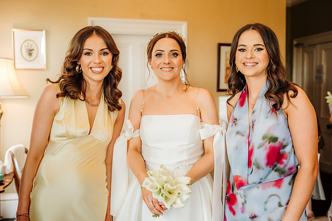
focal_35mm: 38
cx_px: 152
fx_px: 350
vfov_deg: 35.1
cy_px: 107
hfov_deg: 50.7
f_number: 2.5
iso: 800
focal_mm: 35
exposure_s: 1/200
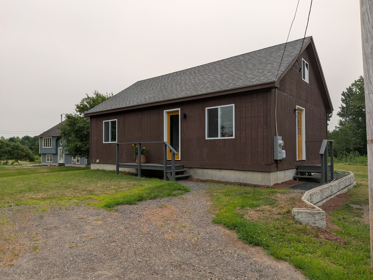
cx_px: 186
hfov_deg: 71.6
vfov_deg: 56.8
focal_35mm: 24
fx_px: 259
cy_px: 140
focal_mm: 4.53
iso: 29
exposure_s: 1/1080
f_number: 1.7
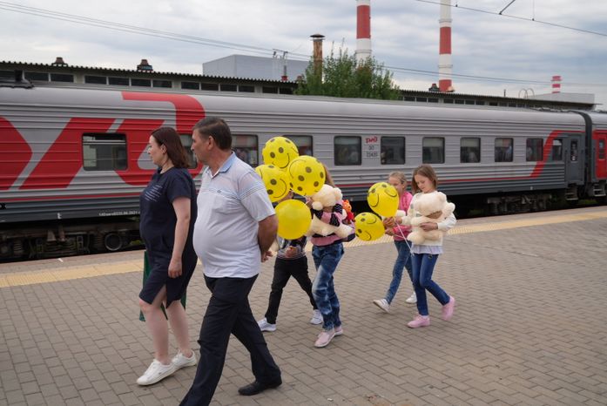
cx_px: 304
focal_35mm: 34
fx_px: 574
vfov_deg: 39.0
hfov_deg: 55.8
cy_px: 203
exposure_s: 1/200
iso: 100
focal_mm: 34
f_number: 5.6
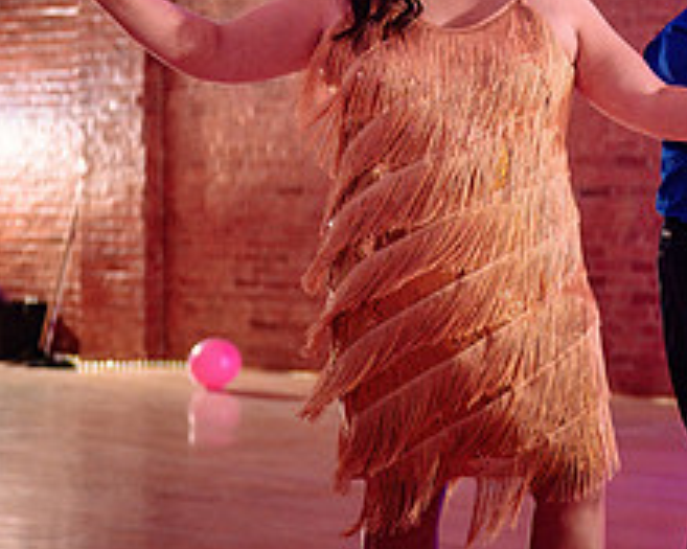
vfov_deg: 18.1
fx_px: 1727
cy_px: 244
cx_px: 936
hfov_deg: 20.2
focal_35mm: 85
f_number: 1.4
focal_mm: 28
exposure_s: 1/250
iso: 2500
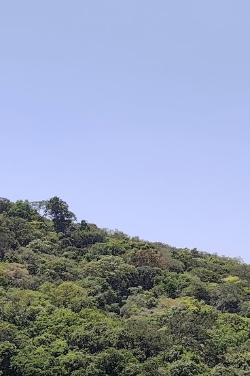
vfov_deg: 26.8
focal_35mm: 74
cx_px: 219
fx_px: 771
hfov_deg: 18.2
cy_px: 298
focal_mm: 6.19
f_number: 1.65
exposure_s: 1/742
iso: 50
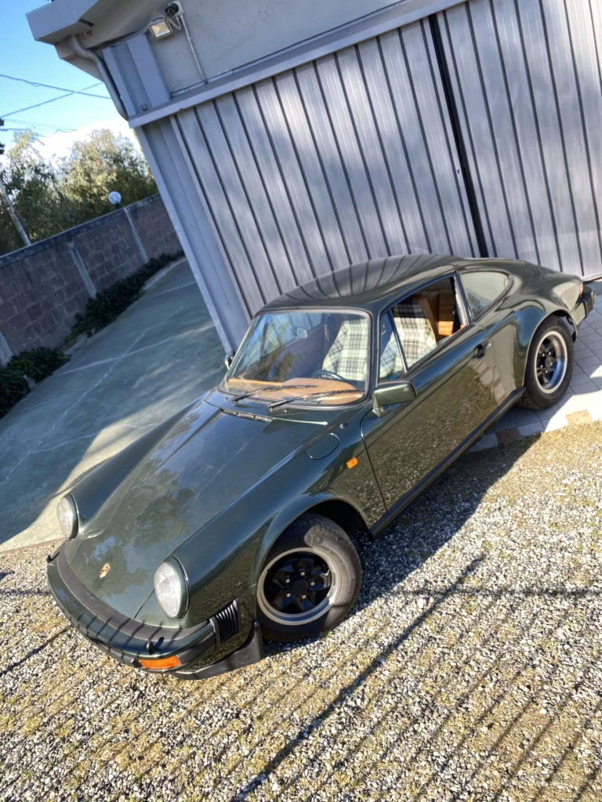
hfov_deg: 53.1
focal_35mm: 26
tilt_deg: -22.4
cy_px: 401
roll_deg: +20.8
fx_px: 603
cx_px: 301
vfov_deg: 67.3
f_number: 1.8
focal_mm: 4.25
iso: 32
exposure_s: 1/209
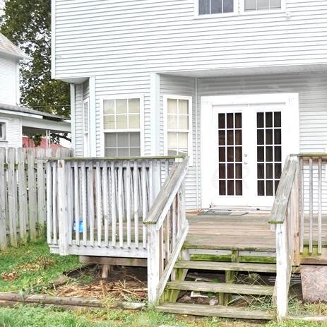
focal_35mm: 44
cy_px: 176
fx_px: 470
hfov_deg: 36.9
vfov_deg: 38.3
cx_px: 266
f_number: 7.1
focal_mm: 20
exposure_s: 1/200
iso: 200
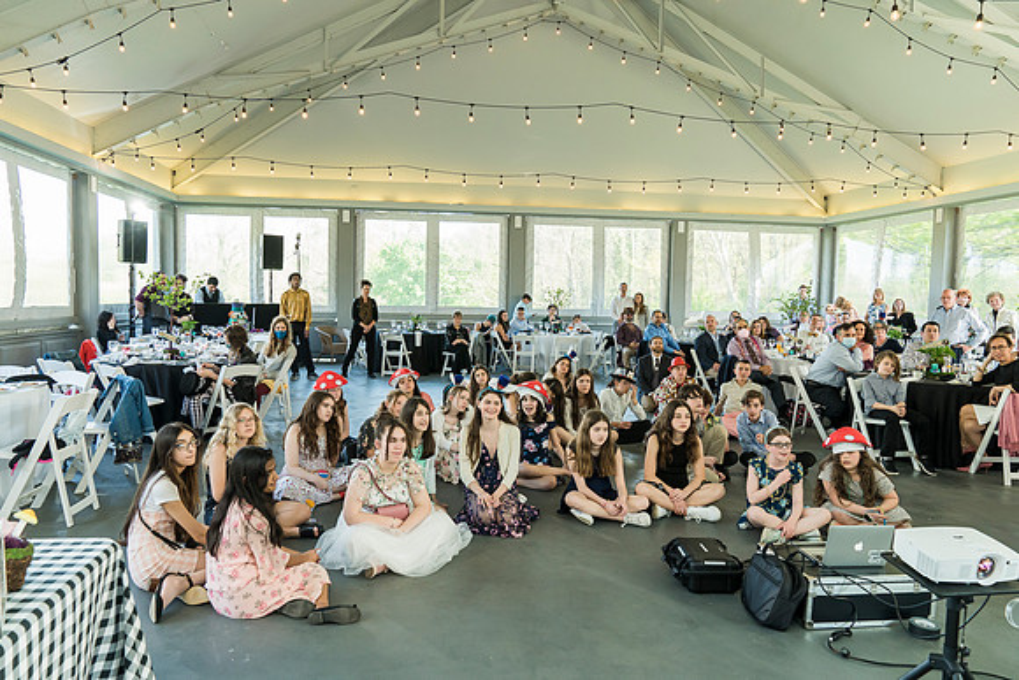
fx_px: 679
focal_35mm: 24
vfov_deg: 53.2
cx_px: 510
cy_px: 340
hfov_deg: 73.7
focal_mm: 24
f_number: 5
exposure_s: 1/200
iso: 1250
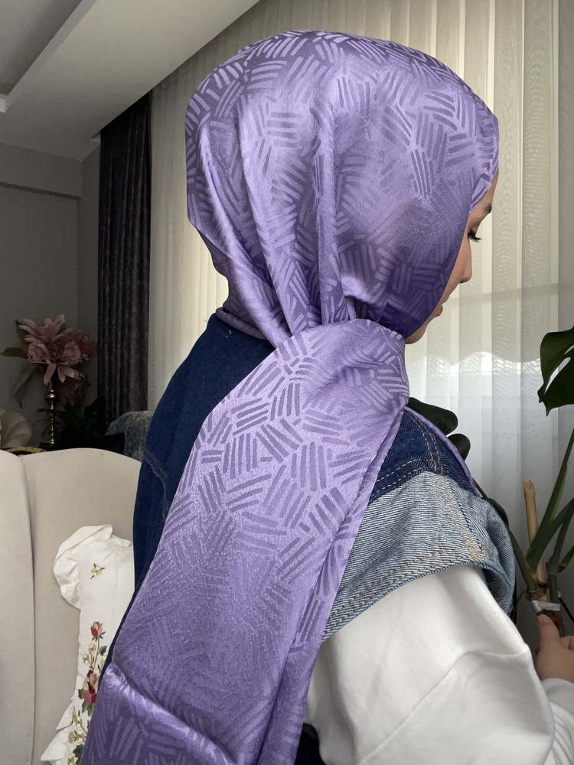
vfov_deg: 60.0
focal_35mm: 30
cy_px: 382
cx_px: 287
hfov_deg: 46.8
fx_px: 663
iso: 160
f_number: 2.2
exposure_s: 1/60
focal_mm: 2.71
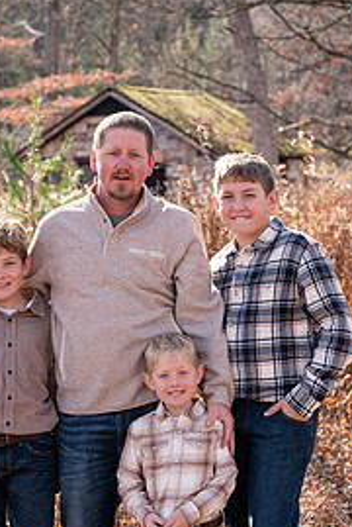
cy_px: 370
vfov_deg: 14.4
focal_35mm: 142
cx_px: 141
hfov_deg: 9.7
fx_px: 2077
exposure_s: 1/250
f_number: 6.3
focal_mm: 85
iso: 250
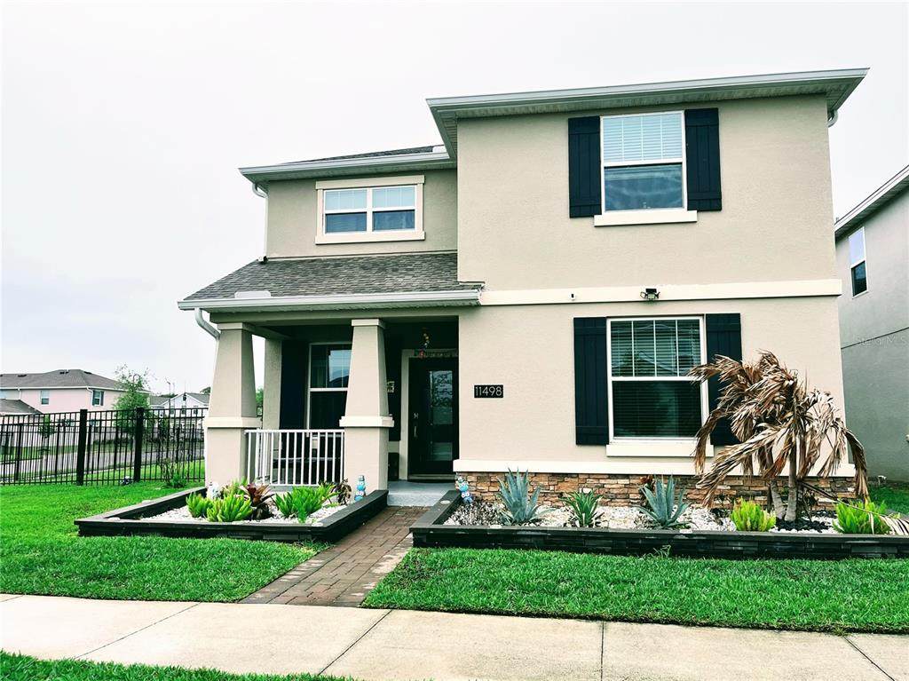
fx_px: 682
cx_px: 454
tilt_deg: +6.4
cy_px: 340
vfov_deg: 53.0
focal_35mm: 26
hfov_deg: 67.3
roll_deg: -2.2
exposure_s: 1/2410
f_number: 1.6
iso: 50
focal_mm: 5.1
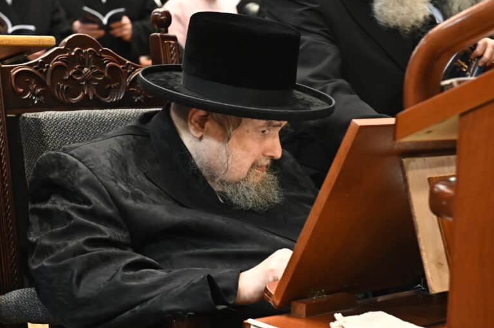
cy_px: 153
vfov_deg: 14.7
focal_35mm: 93
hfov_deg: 21.9
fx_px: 1275
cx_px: 227
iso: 2000
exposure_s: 1/60
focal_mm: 70
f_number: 5
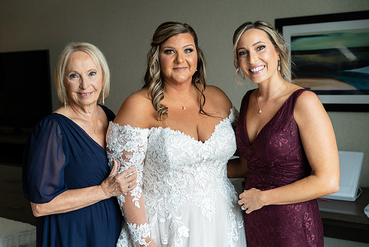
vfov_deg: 27.0
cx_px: 184
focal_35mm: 50
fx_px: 513
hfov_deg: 39.6
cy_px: 124
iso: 2000
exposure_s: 1/1000
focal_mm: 50
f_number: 2.8
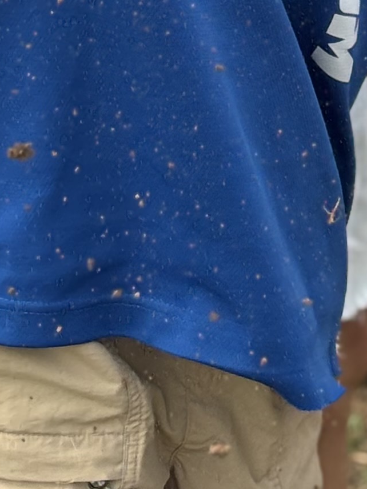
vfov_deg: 7.6
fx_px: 3463
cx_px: 389
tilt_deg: -15.1
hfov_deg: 6.0
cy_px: -631
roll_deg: +0.4
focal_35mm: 245
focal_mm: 5.96
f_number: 1.6
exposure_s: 1/1115
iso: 32
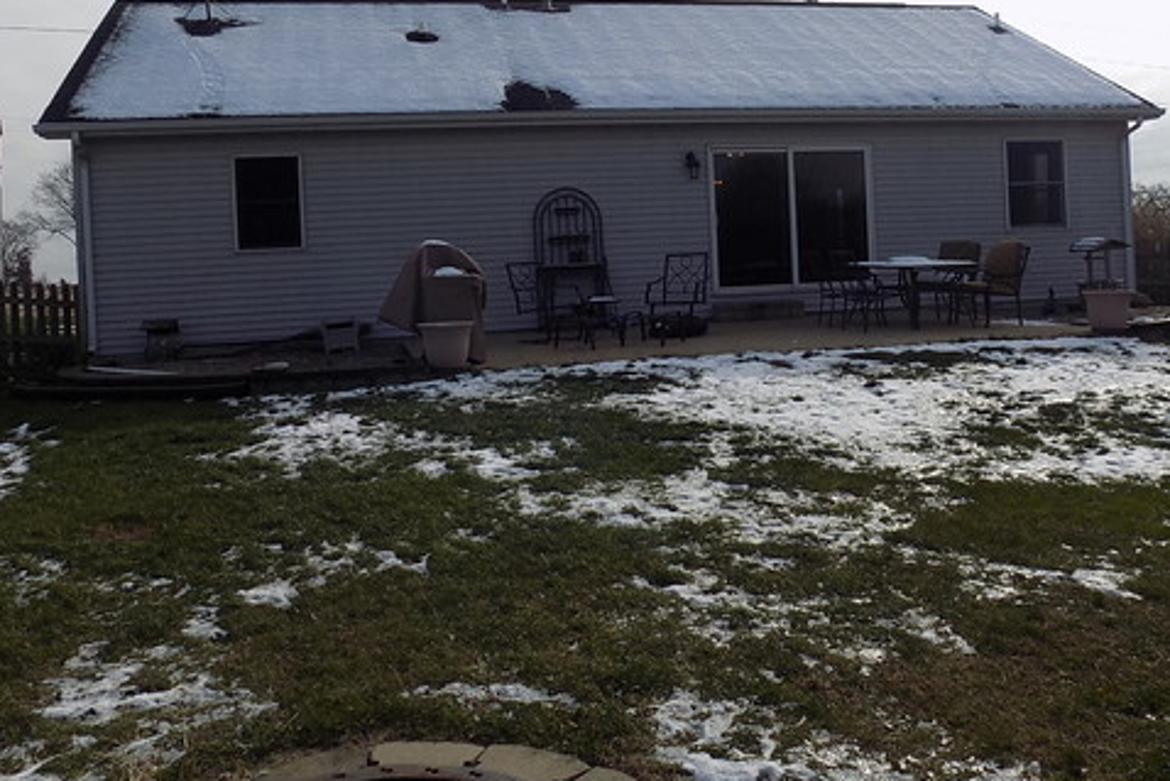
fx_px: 1040
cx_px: 575
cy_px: 277
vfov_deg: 40.7
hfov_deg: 58.7
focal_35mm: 32
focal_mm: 4
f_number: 9.9
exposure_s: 1/200
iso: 80
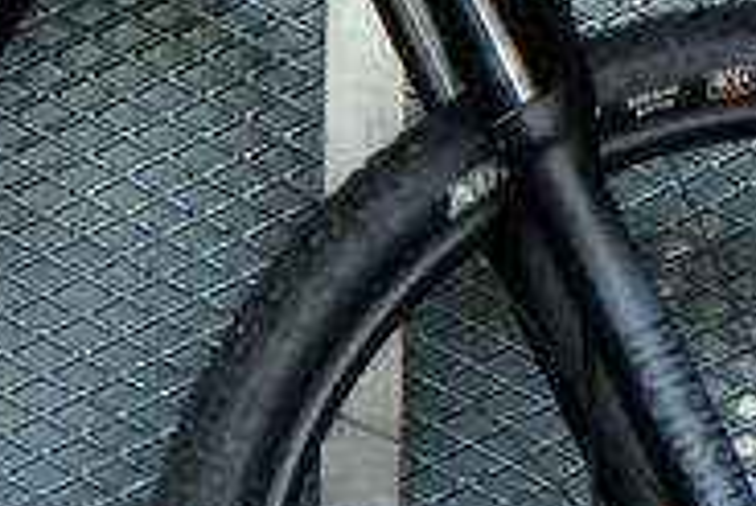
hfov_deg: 8.4
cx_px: -329
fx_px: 5023
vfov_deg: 5.8
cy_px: 459
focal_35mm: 239
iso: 3200
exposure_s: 1/70
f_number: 6.4
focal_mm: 28.9
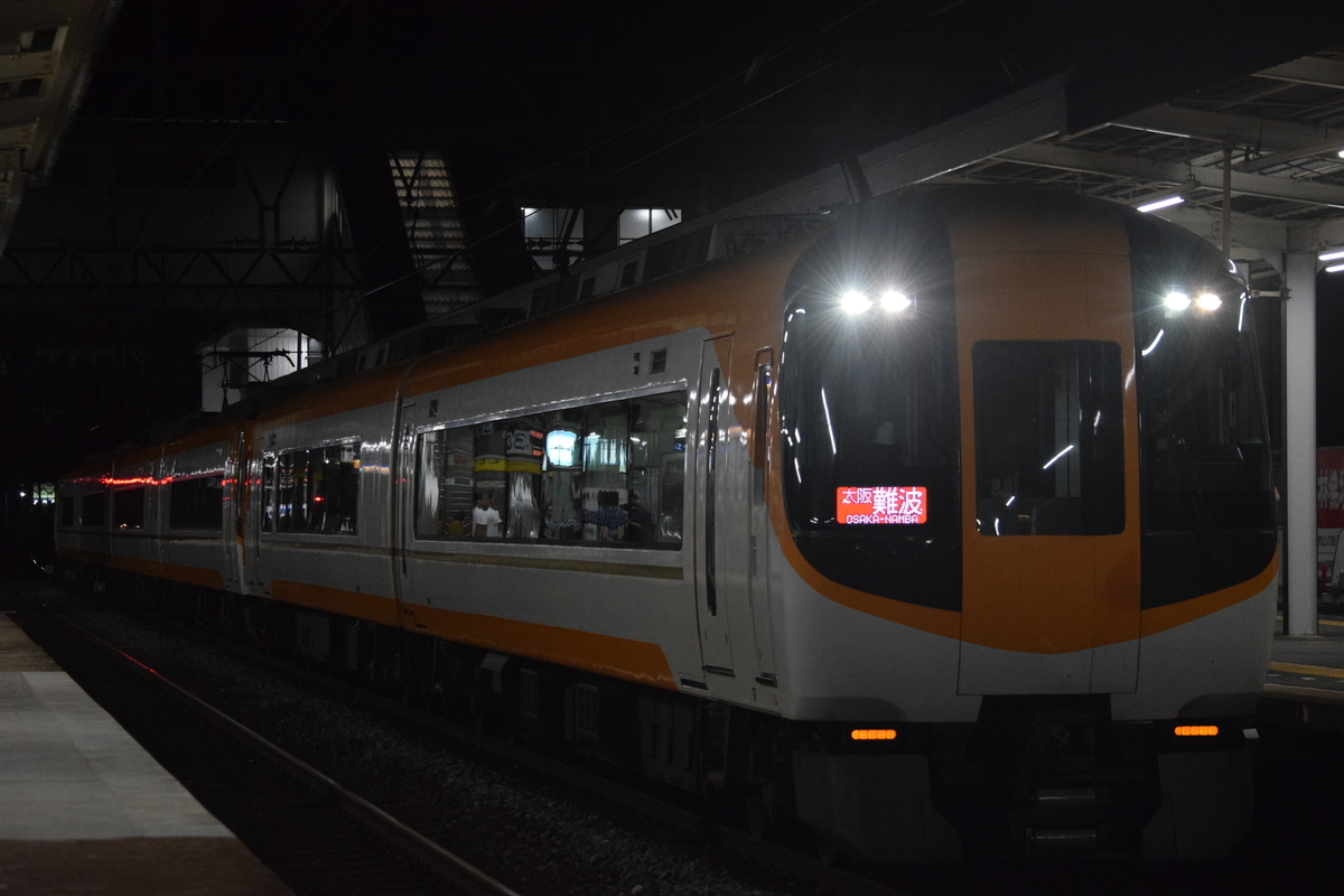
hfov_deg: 17.5
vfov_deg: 11.7
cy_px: 448
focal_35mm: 117
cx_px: 672
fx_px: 4368
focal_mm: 78
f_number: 5
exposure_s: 1/400
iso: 3200
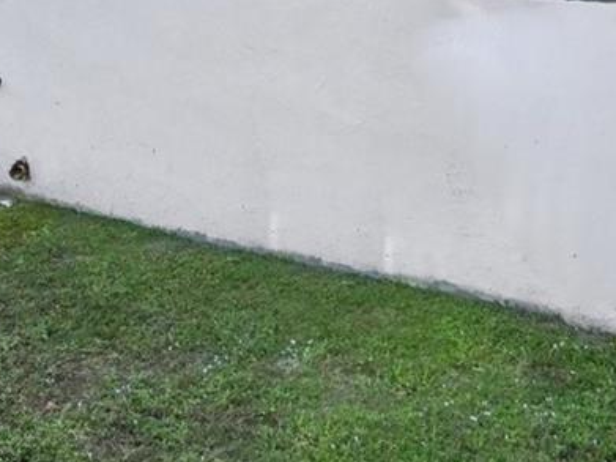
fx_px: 1085
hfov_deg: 31.7
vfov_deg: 21.7
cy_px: -136
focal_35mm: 61
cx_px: 328
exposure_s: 1/1250
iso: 800
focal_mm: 15.5
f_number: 8
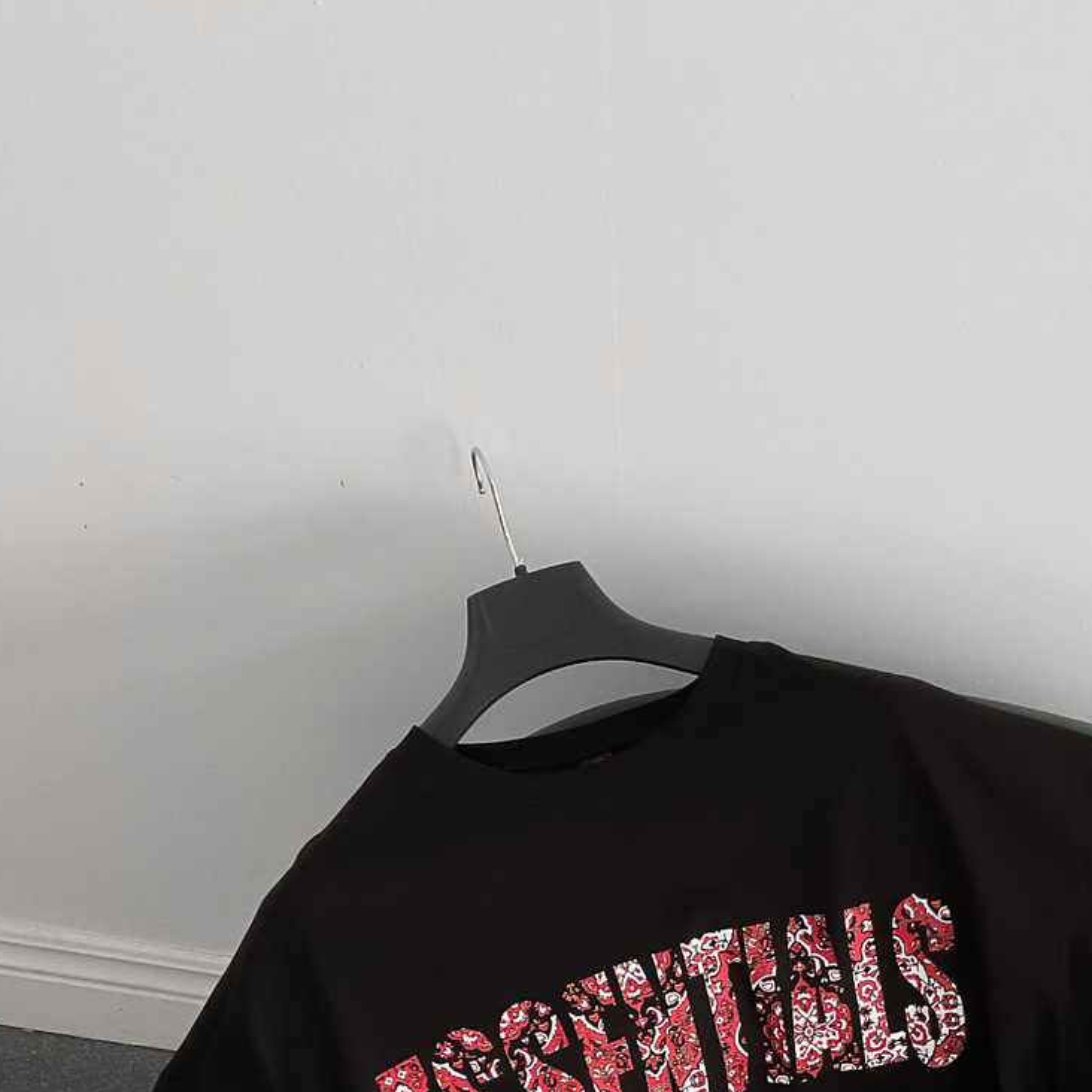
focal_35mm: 56
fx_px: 1999
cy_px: 1156
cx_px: 779
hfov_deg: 30.2
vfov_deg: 28.2
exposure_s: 1/100
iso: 64
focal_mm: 3
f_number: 1.8
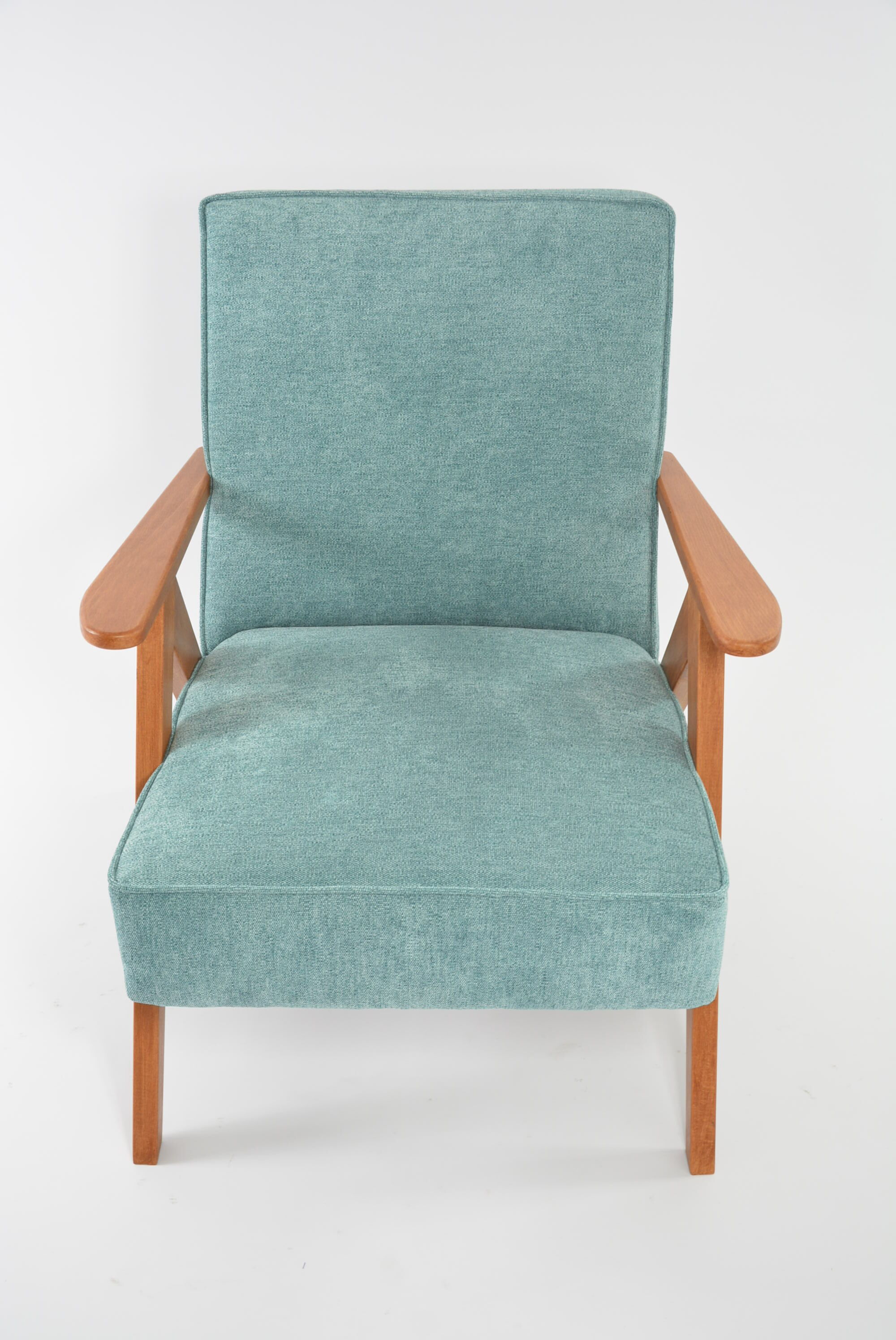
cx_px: 448
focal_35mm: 45
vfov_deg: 43.6
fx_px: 1677
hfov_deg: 29.9
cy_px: 670
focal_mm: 30
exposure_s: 1/60
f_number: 6.3
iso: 400
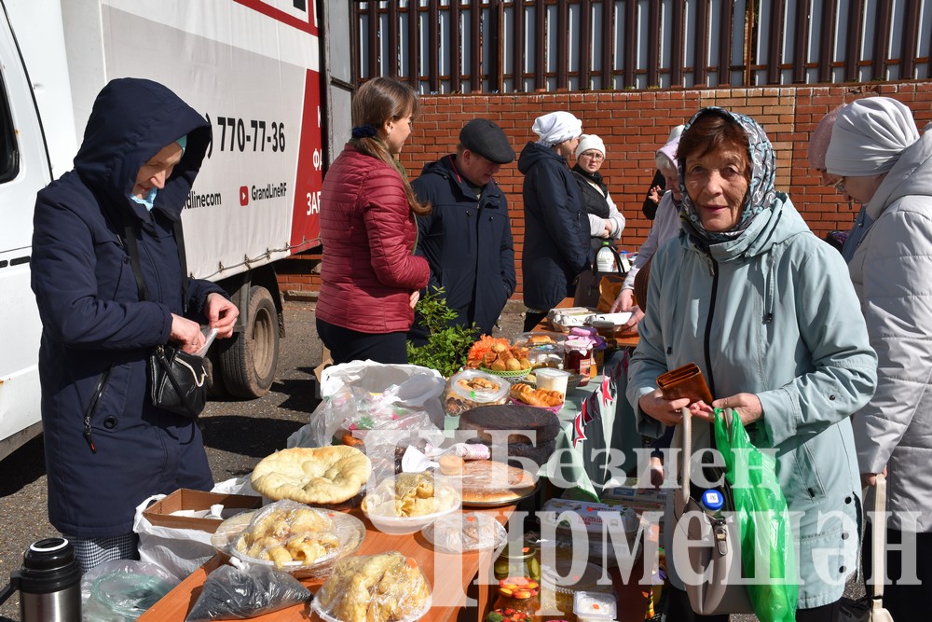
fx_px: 1049
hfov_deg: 47.9
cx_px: 466
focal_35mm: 40
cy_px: 311
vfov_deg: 33.0
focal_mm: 27
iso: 100
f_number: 9
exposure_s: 1/320
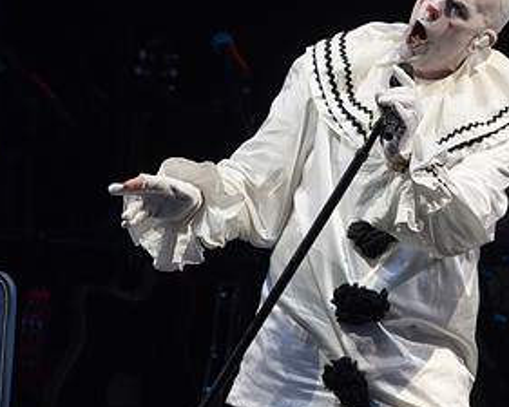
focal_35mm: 1356
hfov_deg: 1.4
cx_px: 400
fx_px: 20434
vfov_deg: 1.1
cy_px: 129
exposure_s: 1/500
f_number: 6.3
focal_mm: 550
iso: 1000
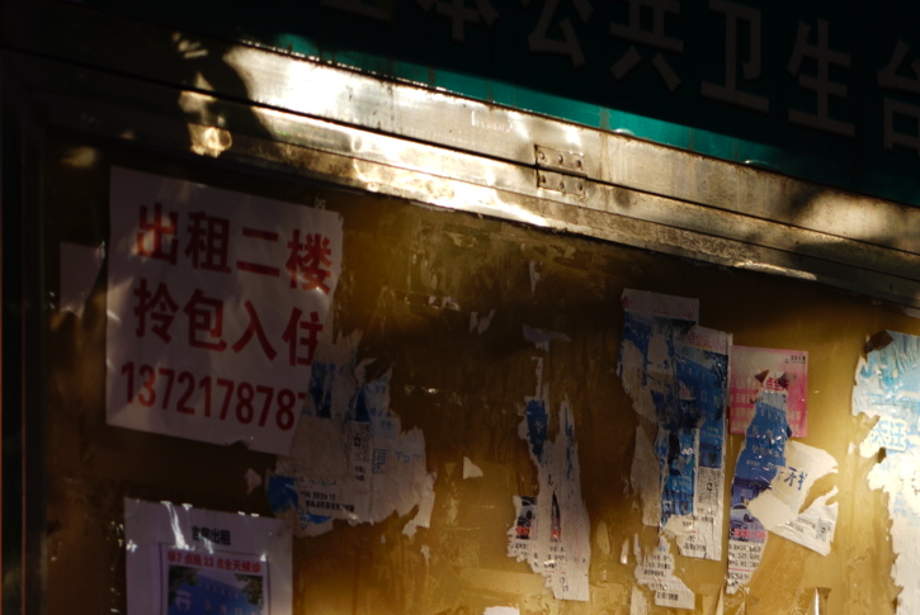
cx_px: 687
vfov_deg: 5.9
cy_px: 644
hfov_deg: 8.8
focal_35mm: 234
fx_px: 5986
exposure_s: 1/200
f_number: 4
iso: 80
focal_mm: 105
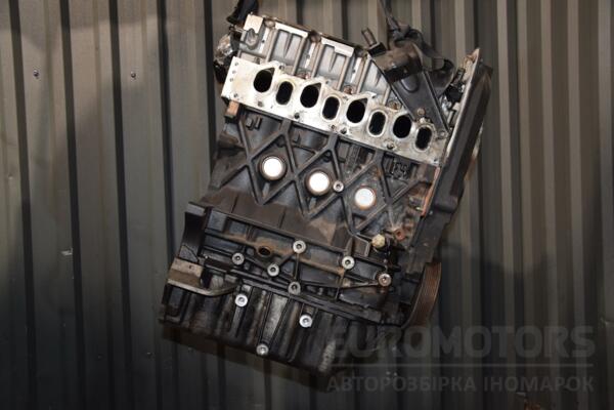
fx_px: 640
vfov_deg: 35.5
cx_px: 307
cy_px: 205
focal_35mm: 38
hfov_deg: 51.3
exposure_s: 1/60
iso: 800
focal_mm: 25
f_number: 5
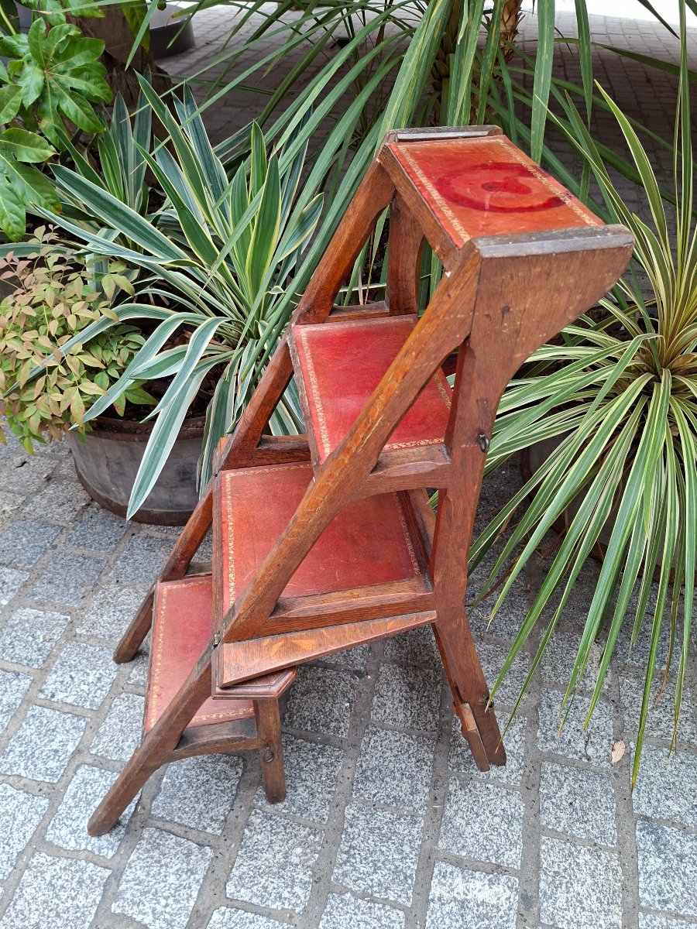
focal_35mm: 23
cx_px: 348
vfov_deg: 73.9
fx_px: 617
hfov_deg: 58.9
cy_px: 464
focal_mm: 5.54
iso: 50
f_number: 1.8
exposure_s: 1/143
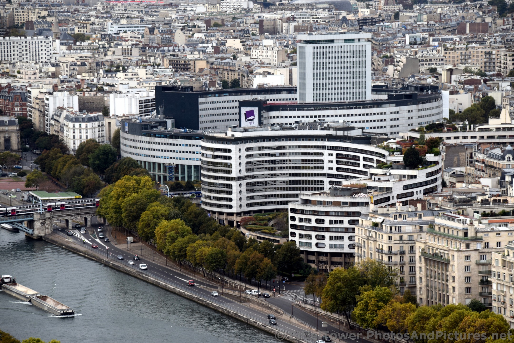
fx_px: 2784
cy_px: 172
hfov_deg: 10.5
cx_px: 257
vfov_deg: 7.0
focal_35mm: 195
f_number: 8
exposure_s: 1/250
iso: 200
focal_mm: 130
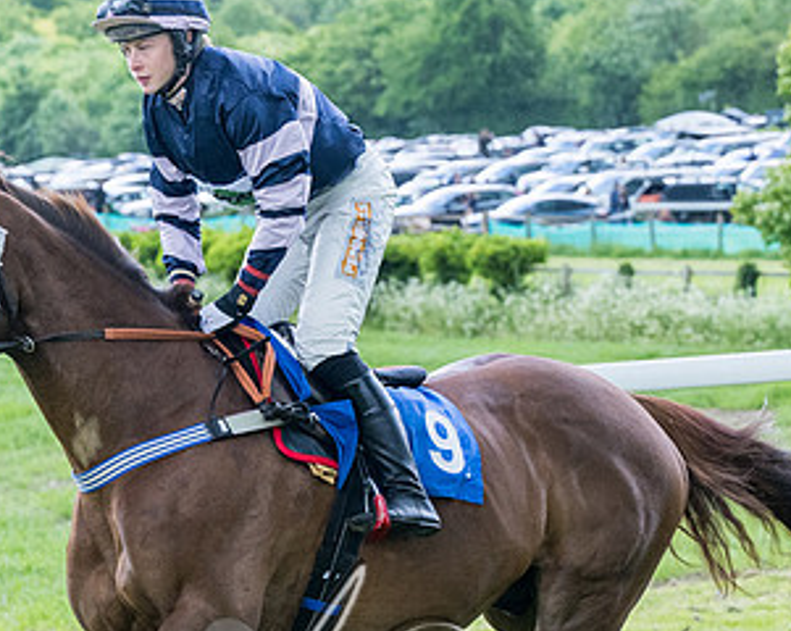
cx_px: 449
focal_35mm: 222
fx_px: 5190
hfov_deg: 8.7
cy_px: 379
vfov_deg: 7.0
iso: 800
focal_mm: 70
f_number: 4
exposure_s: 1/2000
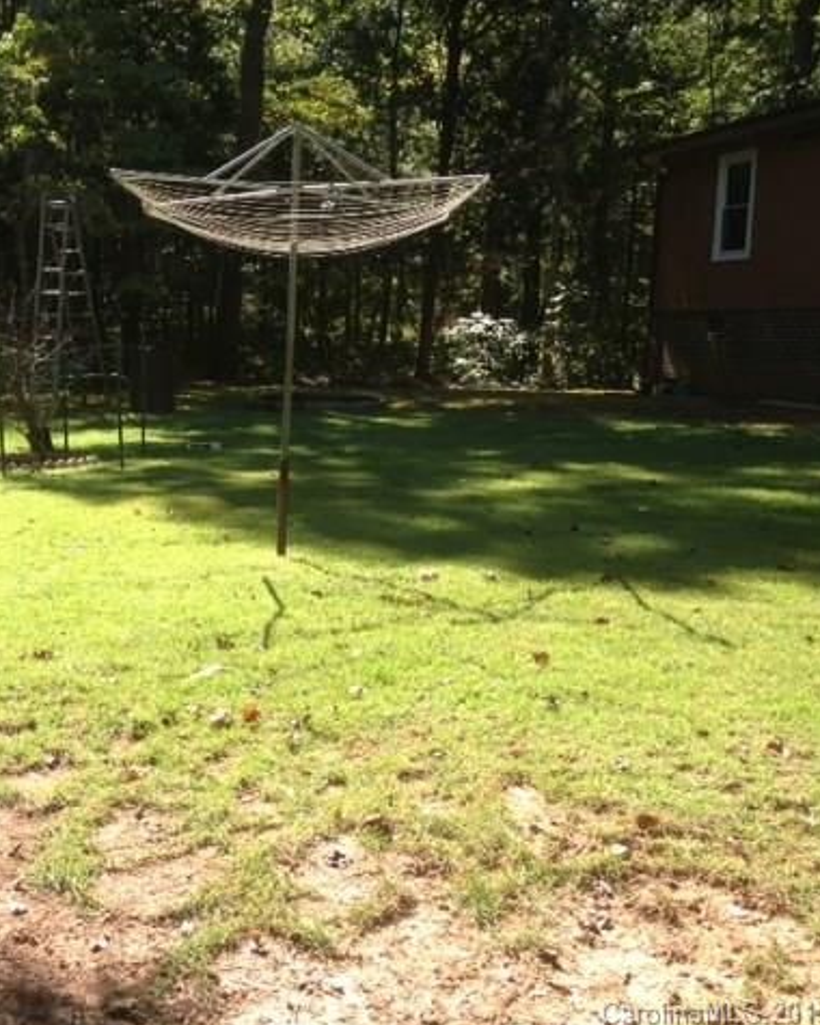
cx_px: 155
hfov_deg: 31.8
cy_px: 514
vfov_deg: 40.3
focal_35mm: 46
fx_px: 1395
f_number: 2.4
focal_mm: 4.28
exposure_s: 1/468
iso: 50
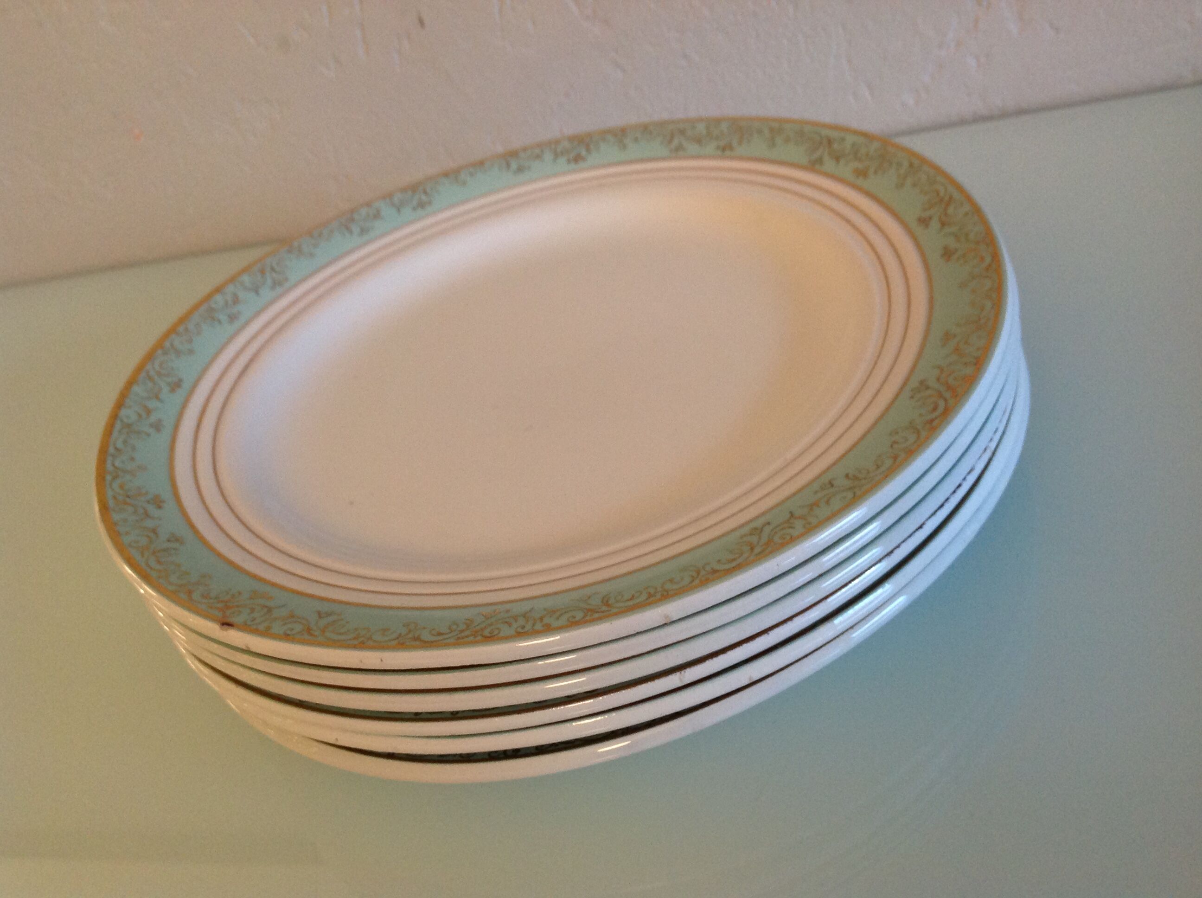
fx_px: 1214
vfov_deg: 40.6
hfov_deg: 52.7
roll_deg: +19.6
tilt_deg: -36.4
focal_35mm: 35
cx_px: 601
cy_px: 449
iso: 160
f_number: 2.4
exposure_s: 1/15
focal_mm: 4.28
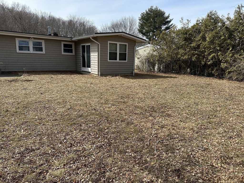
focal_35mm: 24
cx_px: 122
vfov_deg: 56.8
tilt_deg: -11.3
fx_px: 169
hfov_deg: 71.6
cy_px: 92
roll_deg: -2.1
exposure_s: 1/2882
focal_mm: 6.86
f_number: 1.78
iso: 80
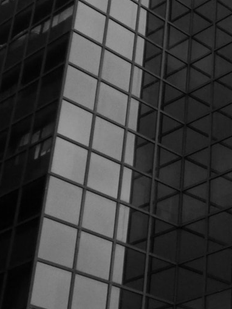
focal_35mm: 88
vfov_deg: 22.0
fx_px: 786
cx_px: 280
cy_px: 76
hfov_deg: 16.1
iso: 1250
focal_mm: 14
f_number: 3.5
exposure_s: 1/60
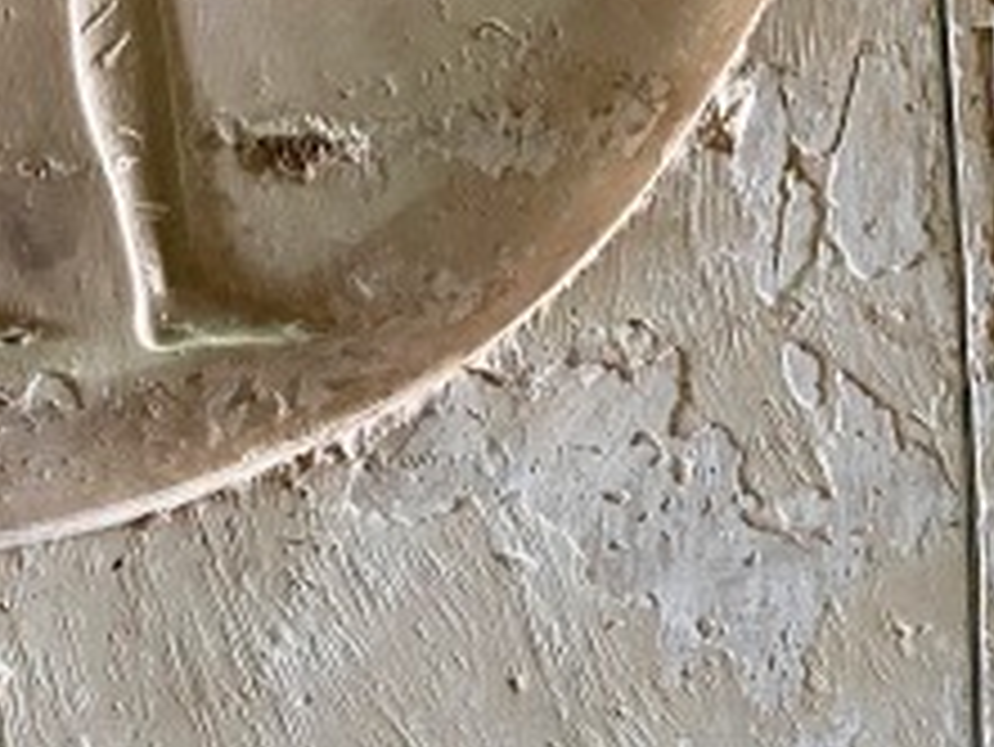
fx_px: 2701
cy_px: -270
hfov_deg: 20.9
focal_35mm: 94
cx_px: 459
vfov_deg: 14.9
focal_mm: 4.25
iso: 200
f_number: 1.8
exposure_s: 1/50
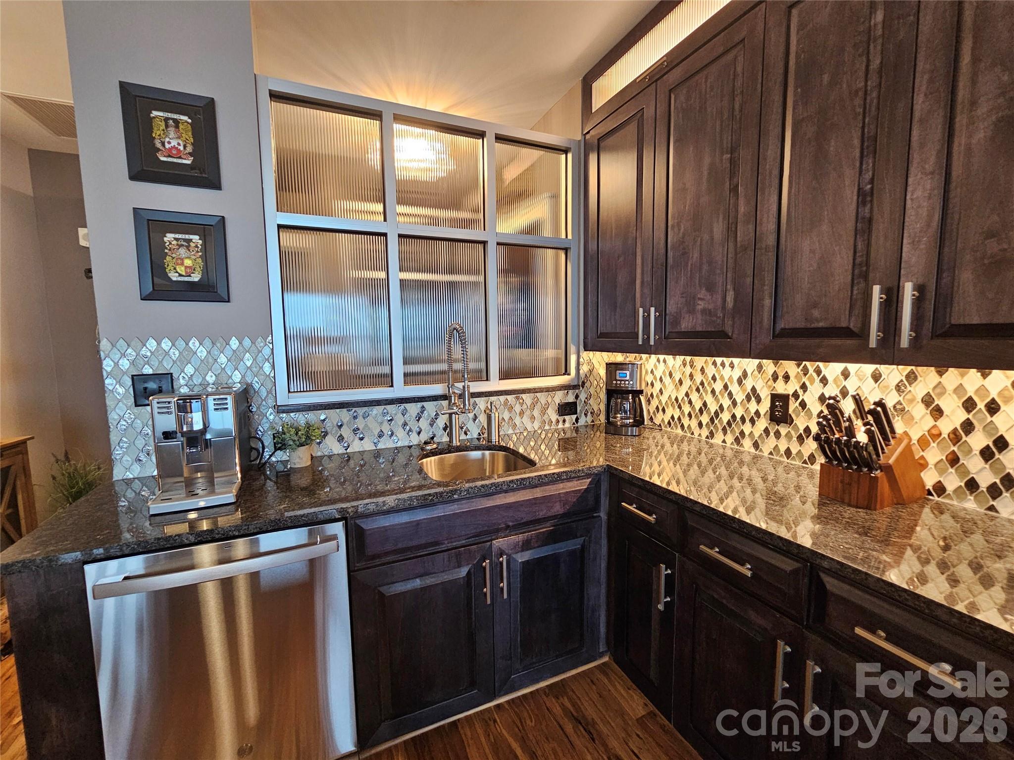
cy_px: 380
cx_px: 507
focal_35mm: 13
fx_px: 381
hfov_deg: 106.2
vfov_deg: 89.9
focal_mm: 2.2
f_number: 2.2
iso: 320
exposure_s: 1/30
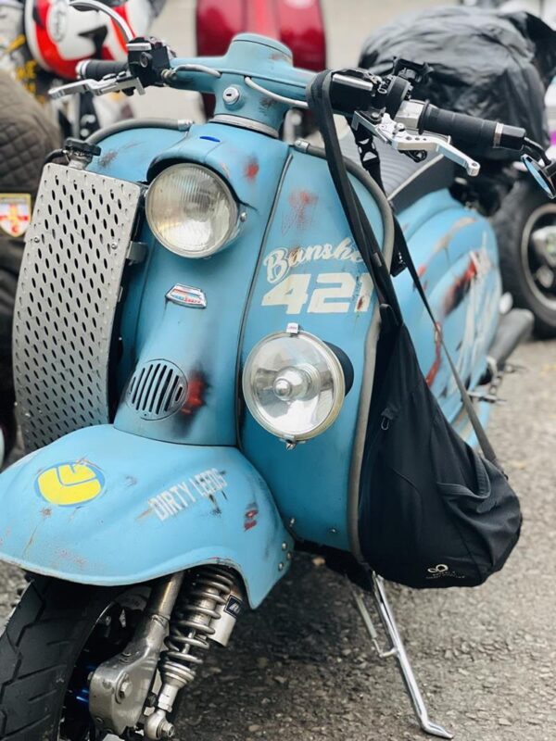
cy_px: 370
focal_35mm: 77
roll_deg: +1.6
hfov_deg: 19.1
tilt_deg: -17.8
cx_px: 278
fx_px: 1649
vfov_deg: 25.3
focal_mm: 9
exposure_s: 1/40
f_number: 2.8
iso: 320
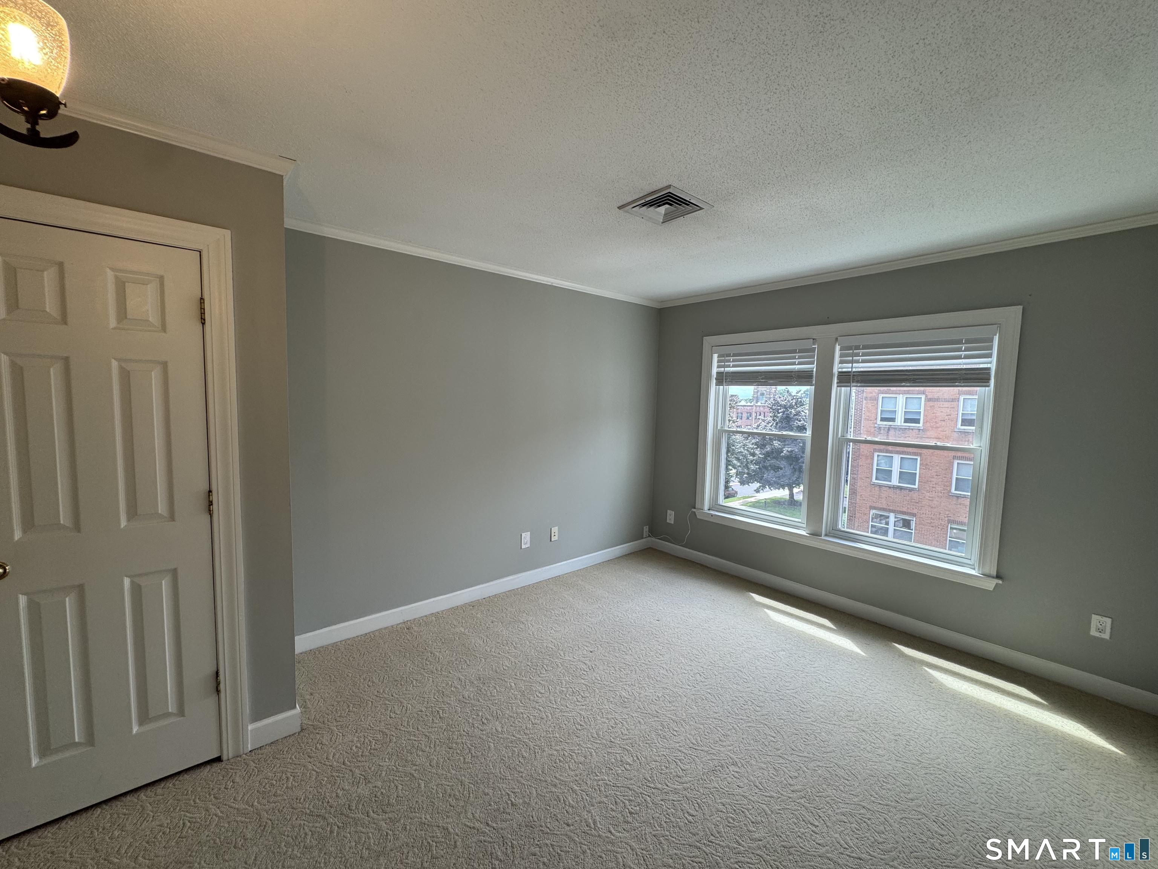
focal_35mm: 14
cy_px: 434
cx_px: 579
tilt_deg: -4.5
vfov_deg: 85.7
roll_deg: -1.2
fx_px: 468
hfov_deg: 102.1
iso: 50
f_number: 2.2
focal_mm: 2.22
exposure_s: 1/120
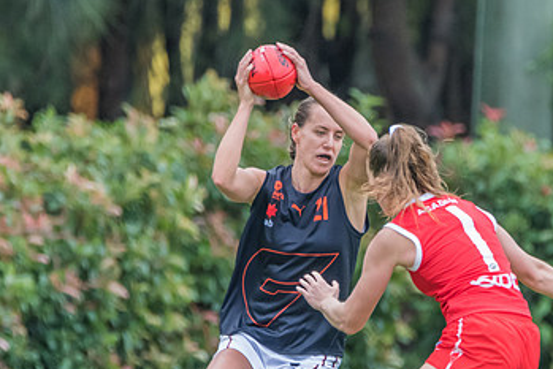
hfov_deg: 1.4
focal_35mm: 1479
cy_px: 324
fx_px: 22727
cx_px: 358
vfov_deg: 0.9
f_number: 6.3
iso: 1600
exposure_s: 1/1250
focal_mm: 600
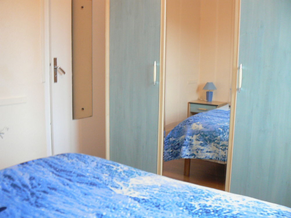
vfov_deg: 39.7
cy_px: 109
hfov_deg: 51.4
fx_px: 303
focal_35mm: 36
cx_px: 146
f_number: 2.8
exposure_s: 1/30
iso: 200
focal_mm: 6
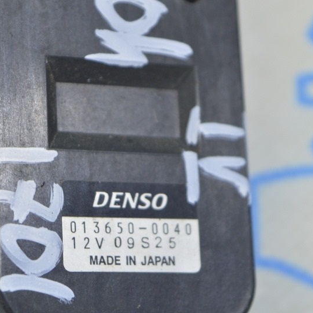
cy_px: 175
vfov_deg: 13.0
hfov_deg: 13.0
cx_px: 92
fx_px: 1369
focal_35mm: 134
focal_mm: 55
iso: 400
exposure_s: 1/20
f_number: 5.6
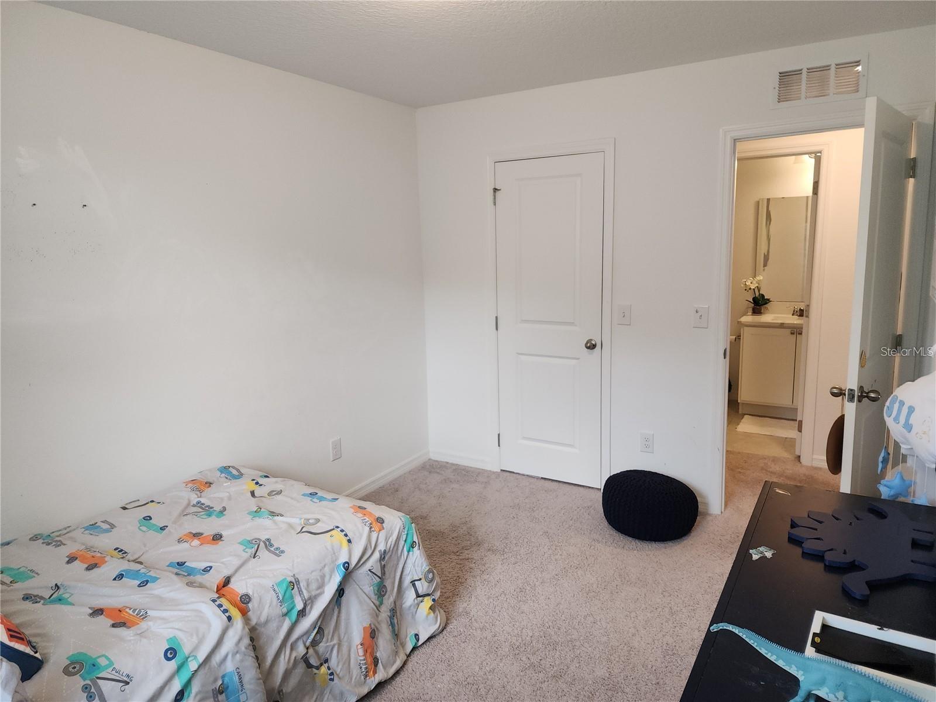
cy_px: 351
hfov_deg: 73.9
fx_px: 622
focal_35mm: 23
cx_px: 468
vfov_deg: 58.9
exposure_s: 1/60
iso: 80
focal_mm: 6.4
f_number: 1.8
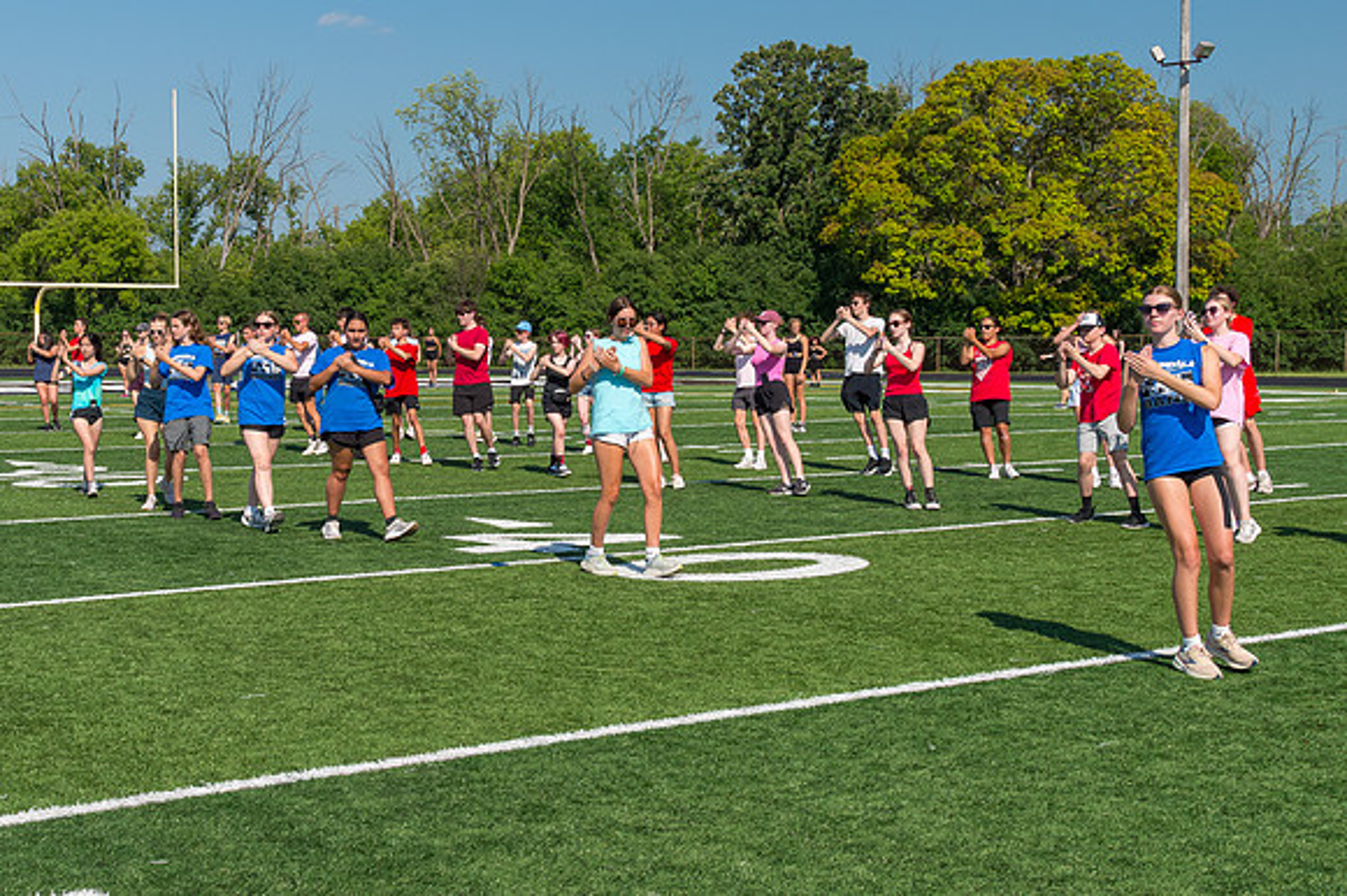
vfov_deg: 25.3
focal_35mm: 53
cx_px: 390
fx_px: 1992
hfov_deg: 36.7
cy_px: 398
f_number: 13
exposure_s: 1/640
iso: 1250
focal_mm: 35
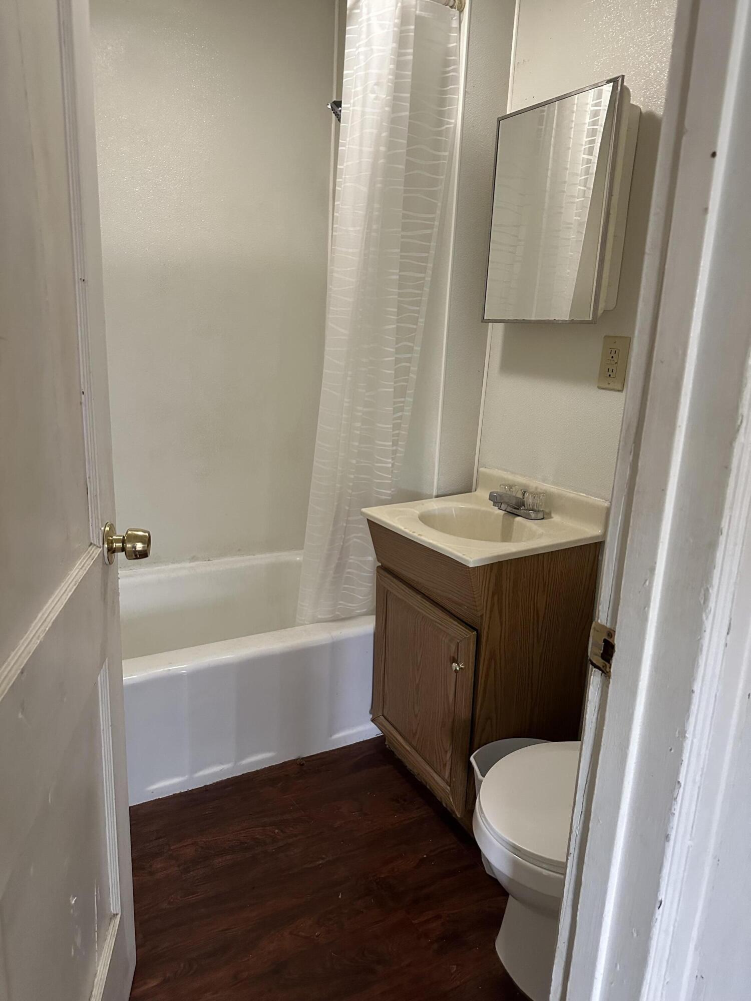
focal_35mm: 24
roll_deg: -2.2
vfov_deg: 71.6
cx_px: 376
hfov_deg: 56.8
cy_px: 500
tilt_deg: -14.7
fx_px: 694
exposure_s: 1/60
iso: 640
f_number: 1.78
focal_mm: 6.86
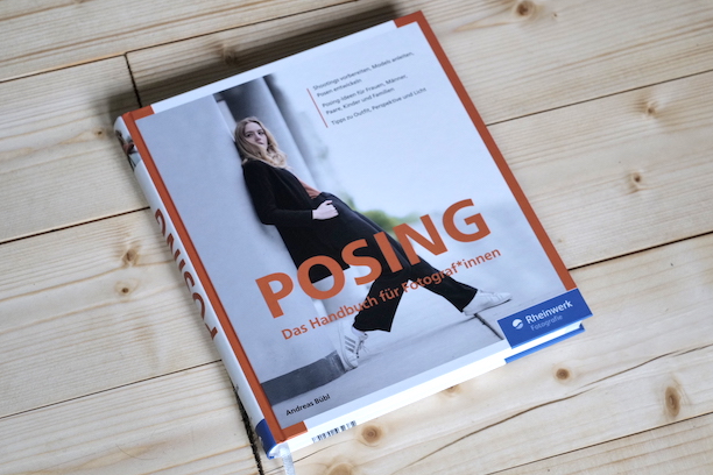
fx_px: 1941
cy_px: 229
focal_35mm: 98
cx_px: 381
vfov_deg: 14.0
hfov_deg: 20.8
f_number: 2
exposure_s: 1/125
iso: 2500
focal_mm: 75
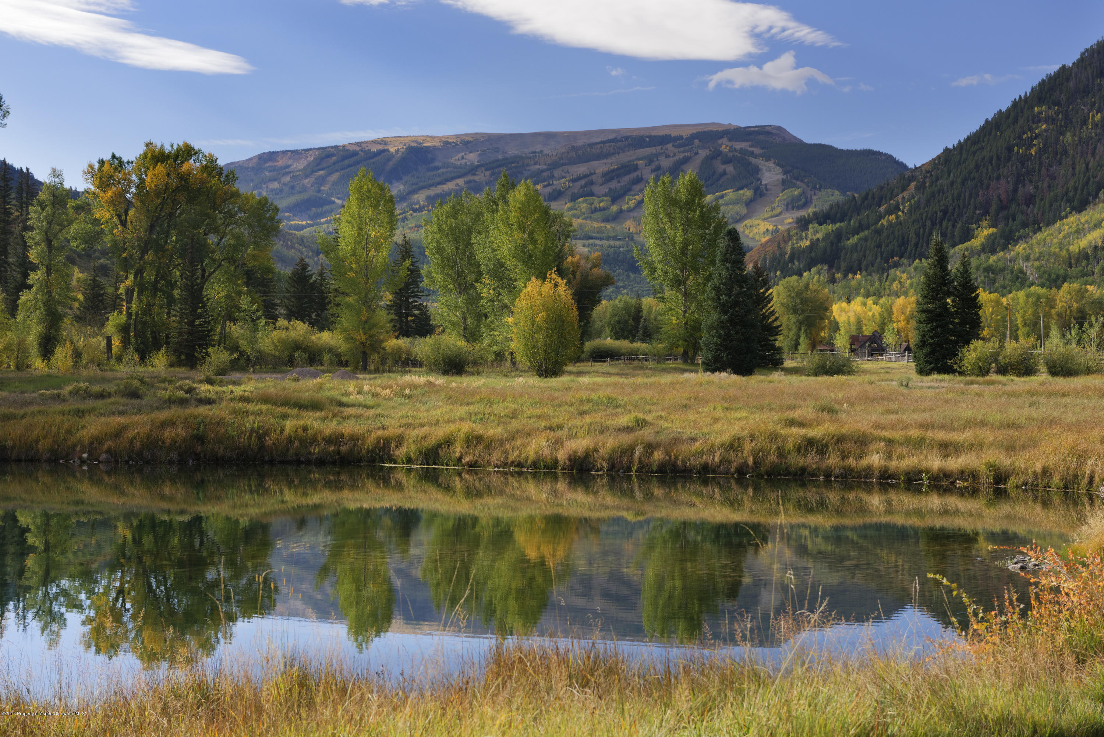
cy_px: 368
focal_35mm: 52
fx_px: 1595
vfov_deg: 26.0
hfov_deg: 38.2
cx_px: 552
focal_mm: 52
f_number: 7.1
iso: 320
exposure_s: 1/640
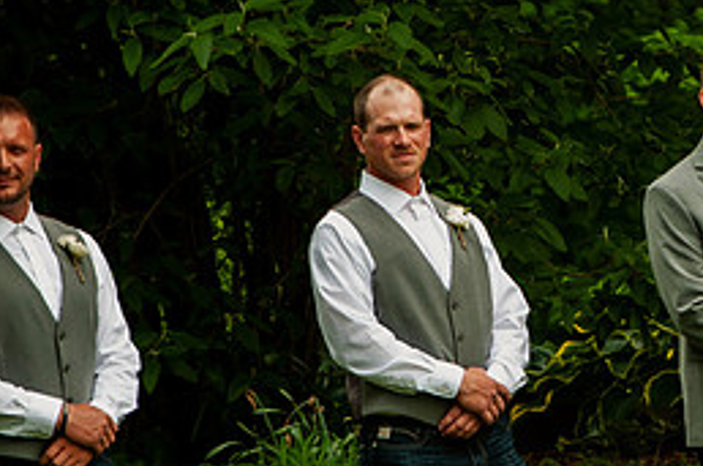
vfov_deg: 3.0
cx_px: 559
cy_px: 312
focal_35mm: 455
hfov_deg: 4.5
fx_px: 8871
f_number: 6.3
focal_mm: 135
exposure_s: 1/160
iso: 200
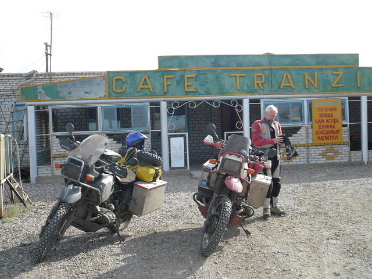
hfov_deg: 44.8
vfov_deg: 34.3
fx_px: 451
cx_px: 186
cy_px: 140
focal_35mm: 42
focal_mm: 6.9
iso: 100
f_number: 3.3
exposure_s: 1/640
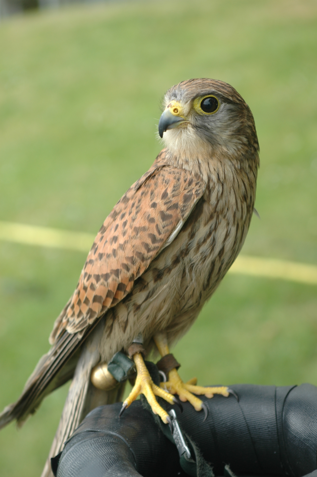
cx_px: 158
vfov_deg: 19.5
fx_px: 1390
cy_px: 238
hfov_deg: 13.0
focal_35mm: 105
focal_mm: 70
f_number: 6.3
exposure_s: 1/160
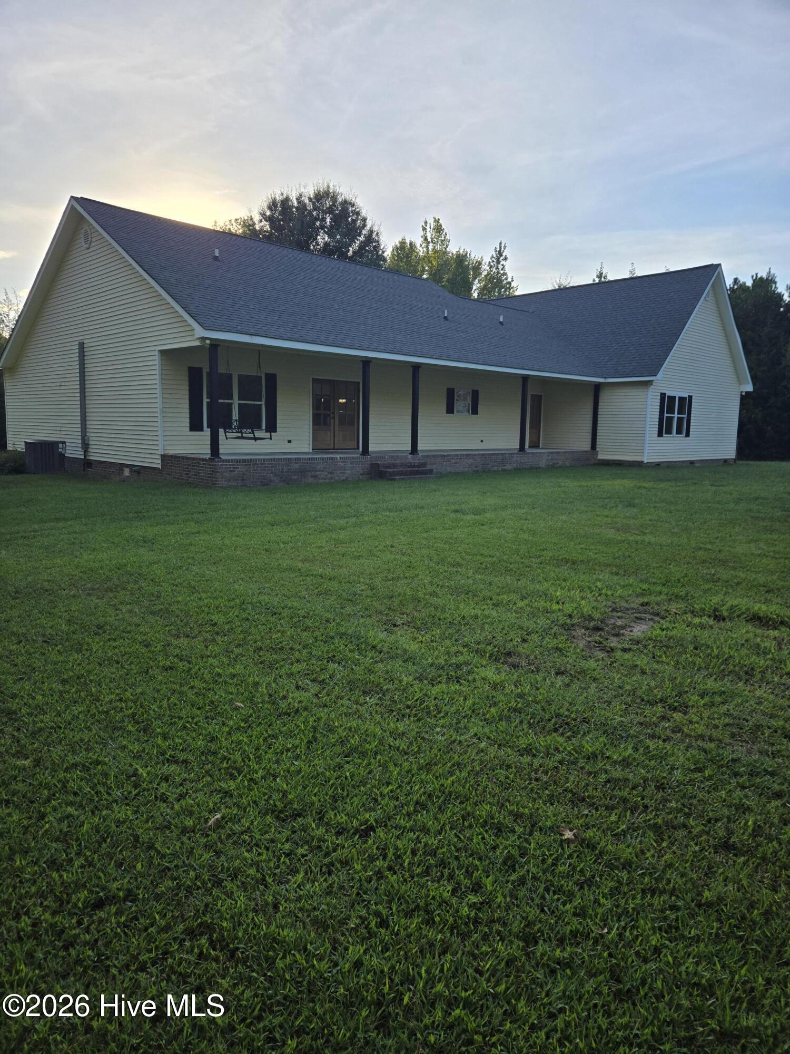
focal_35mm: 23
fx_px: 700
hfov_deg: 58.9
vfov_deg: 73.9
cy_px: 527
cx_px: 395
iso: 25
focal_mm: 5.4
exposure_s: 1/1559
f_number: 1.8
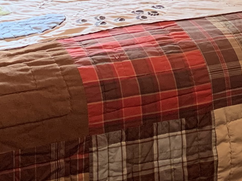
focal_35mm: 112
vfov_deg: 12.4
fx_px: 783
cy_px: -108
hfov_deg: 17.5
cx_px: 148
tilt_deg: -10.5
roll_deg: -0.8
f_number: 1.8
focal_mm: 4.25
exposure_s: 1/60
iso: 200
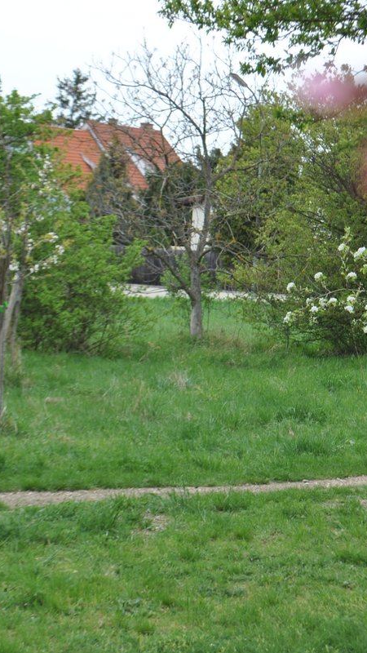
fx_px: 2245
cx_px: 377
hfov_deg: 9.3
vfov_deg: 16.5
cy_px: 327
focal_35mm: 130
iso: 110
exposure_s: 1/60
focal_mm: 55
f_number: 8
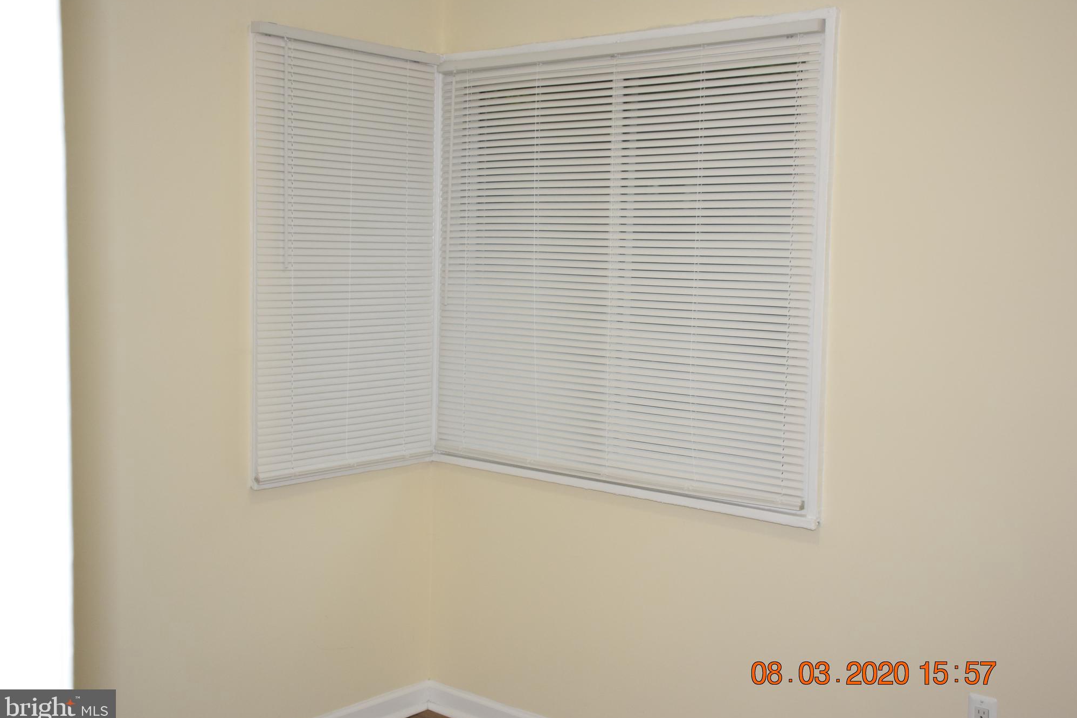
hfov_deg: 46.9
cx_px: 548
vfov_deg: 32.2
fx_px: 1242
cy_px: 361
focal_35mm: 42
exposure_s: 1/100
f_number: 5
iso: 800
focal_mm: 27
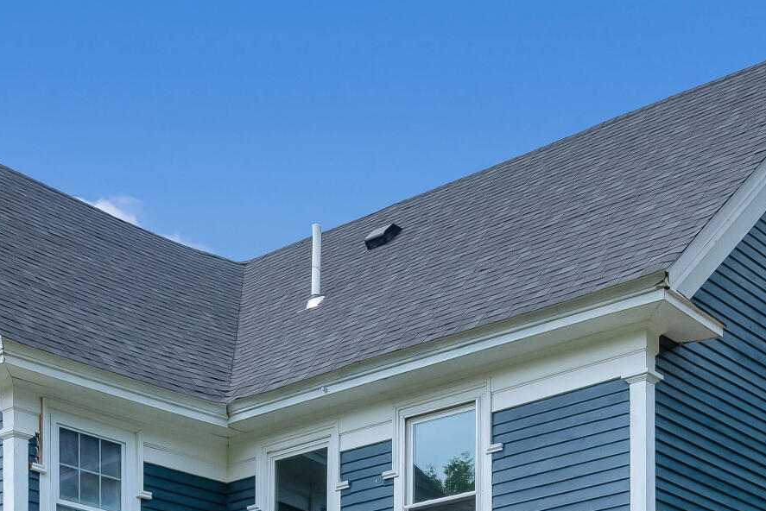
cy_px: 614
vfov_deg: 18.2
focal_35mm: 71
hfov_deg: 28.4
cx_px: 361
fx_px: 1511
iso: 800
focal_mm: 21
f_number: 8
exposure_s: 1/750
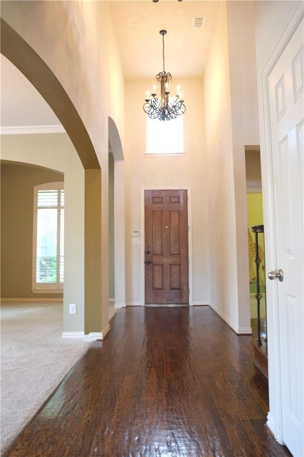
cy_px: 228
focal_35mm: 27
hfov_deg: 47.9
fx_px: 342
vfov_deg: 67.4
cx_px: 152
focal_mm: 18
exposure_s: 1/10
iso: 200
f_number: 2.8
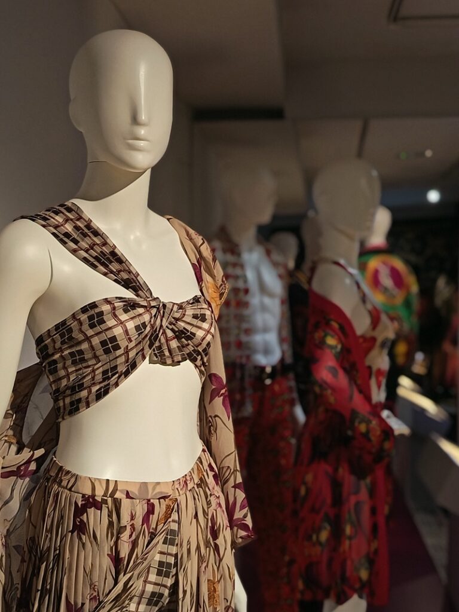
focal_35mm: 48
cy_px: 306
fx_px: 849
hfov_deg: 30.3
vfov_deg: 39.7
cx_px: 230
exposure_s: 1/33.3
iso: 665
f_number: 4
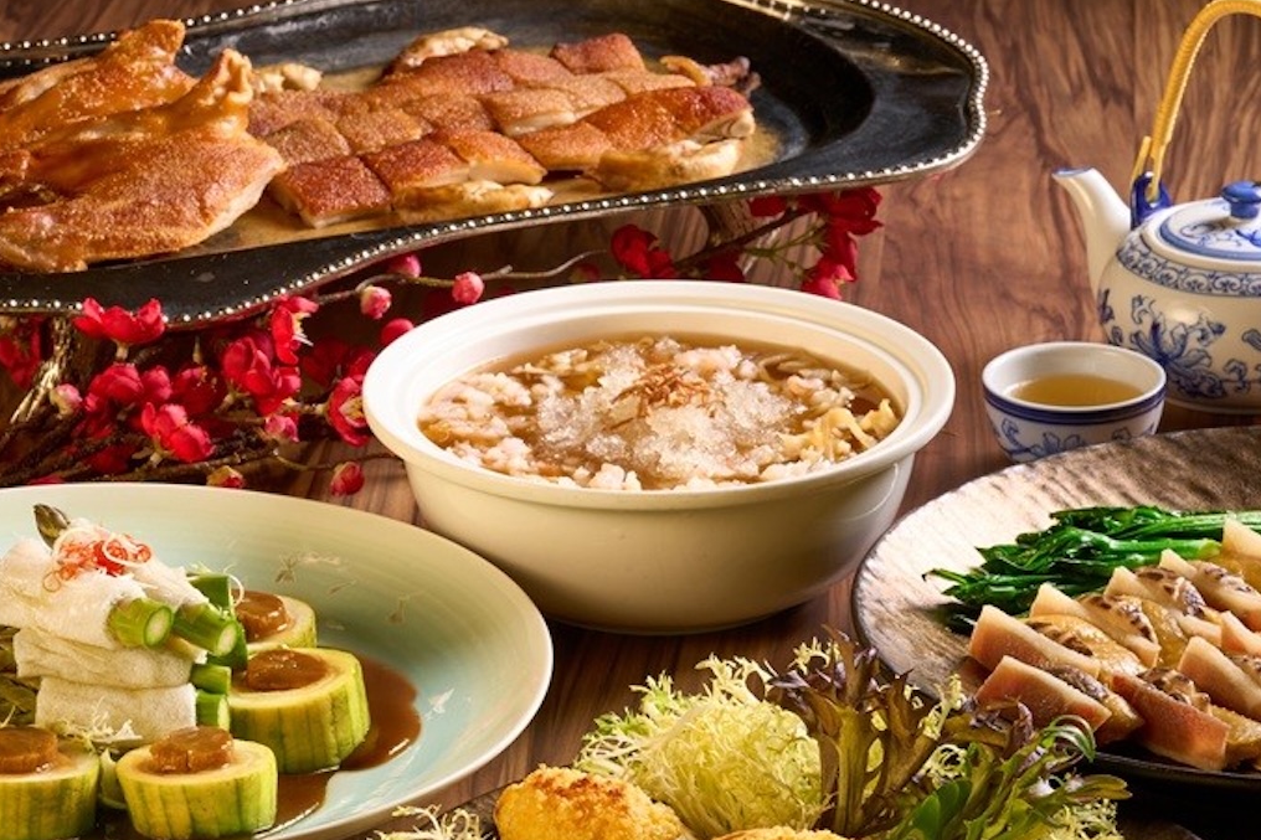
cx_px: 704
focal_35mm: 155
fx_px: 5428
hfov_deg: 13.2
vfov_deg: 8.8
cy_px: 555
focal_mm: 105
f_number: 16
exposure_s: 1/125
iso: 160
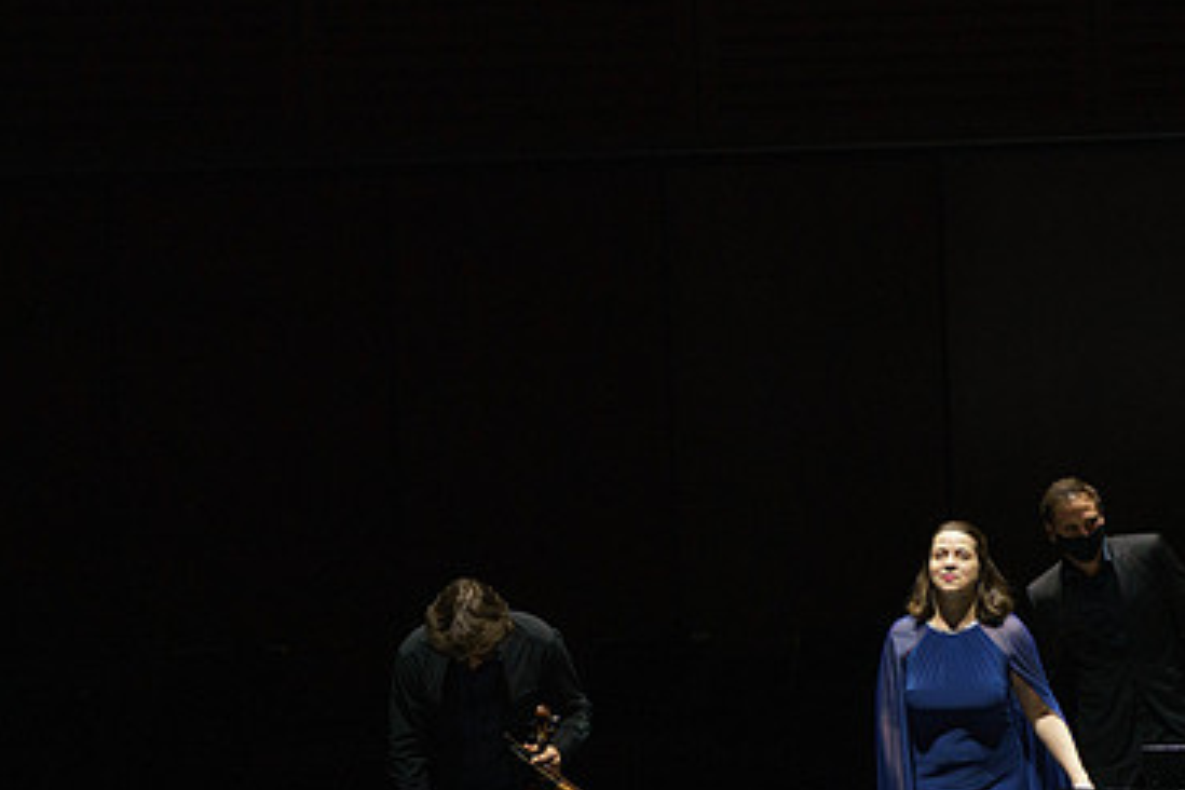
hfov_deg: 6.6
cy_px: 539
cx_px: 936
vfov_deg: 4.4
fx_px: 10236
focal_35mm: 311
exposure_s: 1/250
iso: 4000
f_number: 5.6
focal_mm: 194
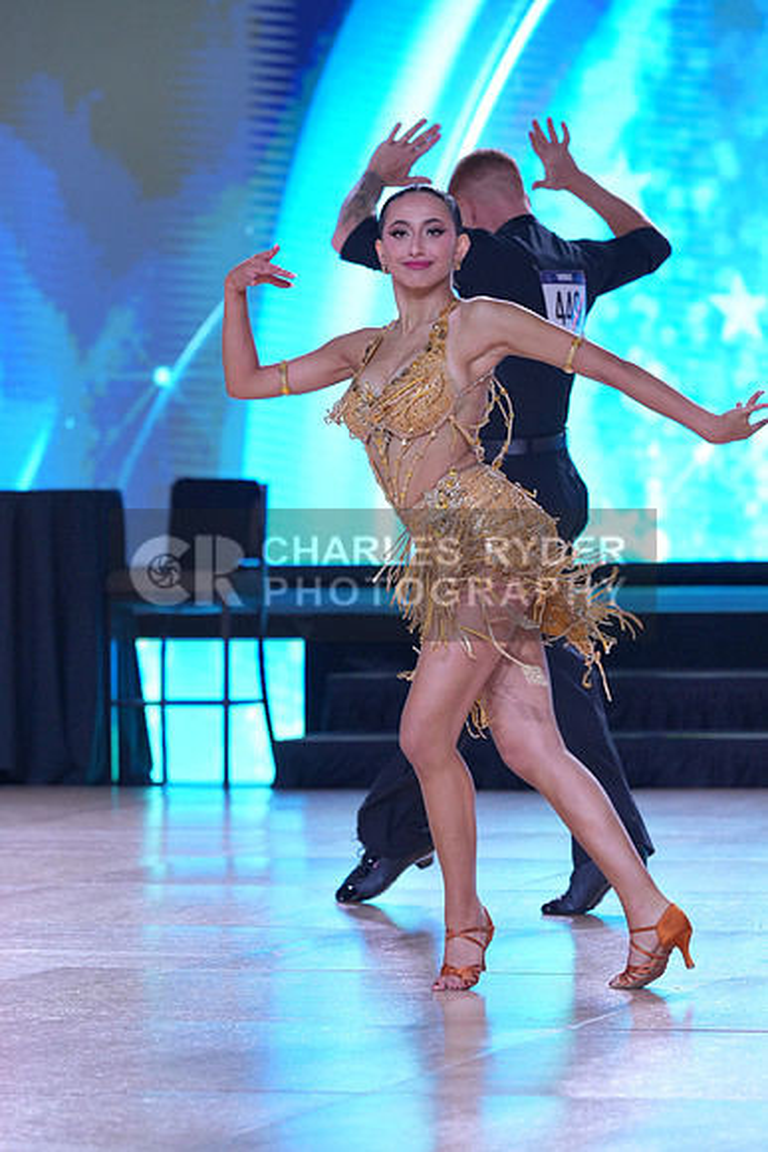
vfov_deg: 11.9
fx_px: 5532
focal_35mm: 173
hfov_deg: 7.9
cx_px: 384
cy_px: 576
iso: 1600
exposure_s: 1/400
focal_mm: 173
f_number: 5.6
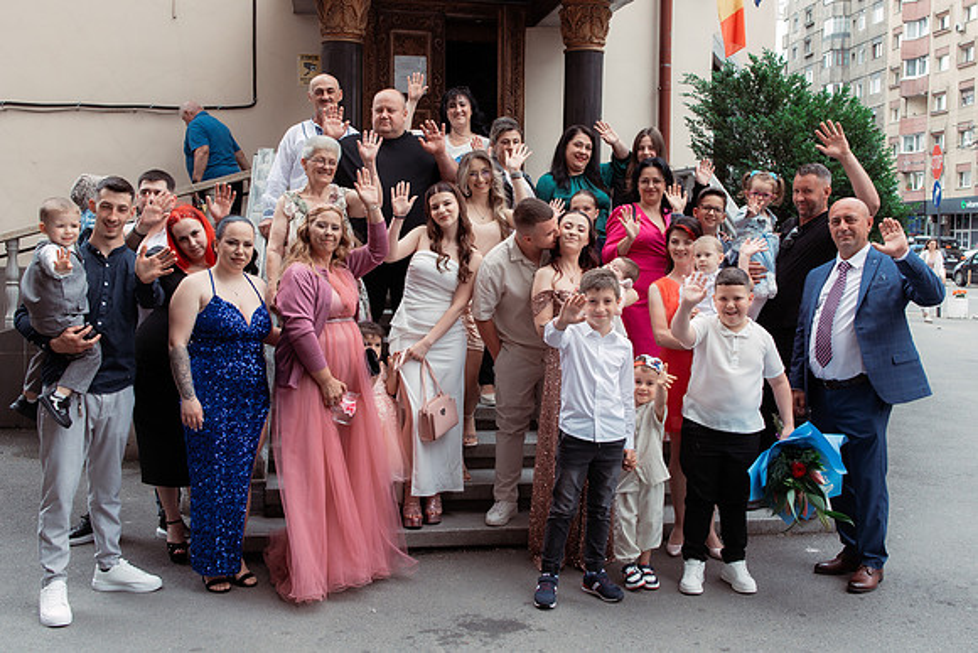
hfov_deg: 50.2
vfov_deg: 34.7
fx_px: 1043
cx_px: 516
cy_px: 295
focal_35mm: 38
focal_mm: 35
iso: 400
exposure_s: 1/320
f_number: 6.3
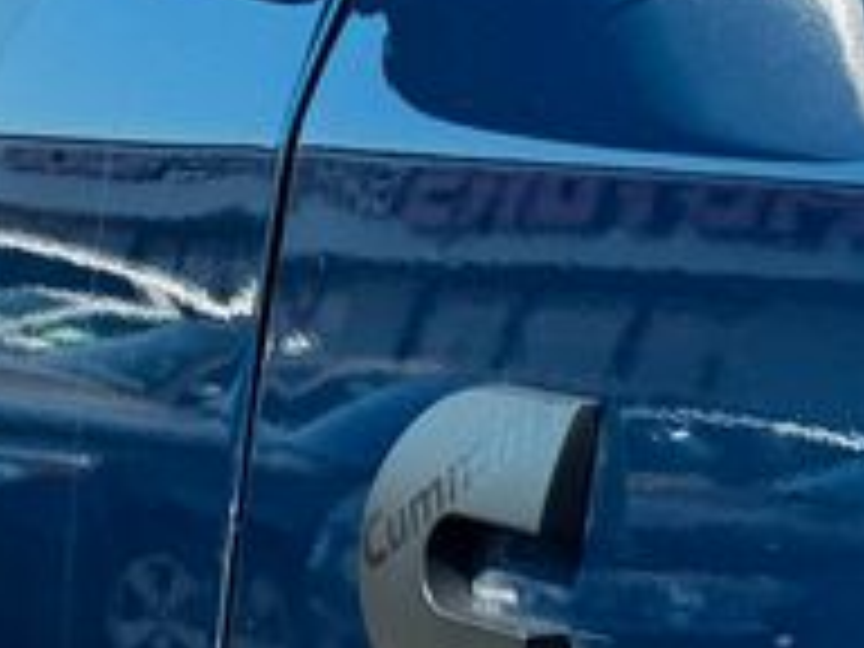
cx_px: 184
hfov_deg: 12.3
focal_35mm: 160
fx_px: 3994
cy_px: 868
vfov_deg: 9.1
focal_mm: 6.76
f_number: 1.78
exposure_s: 1/913
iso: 64
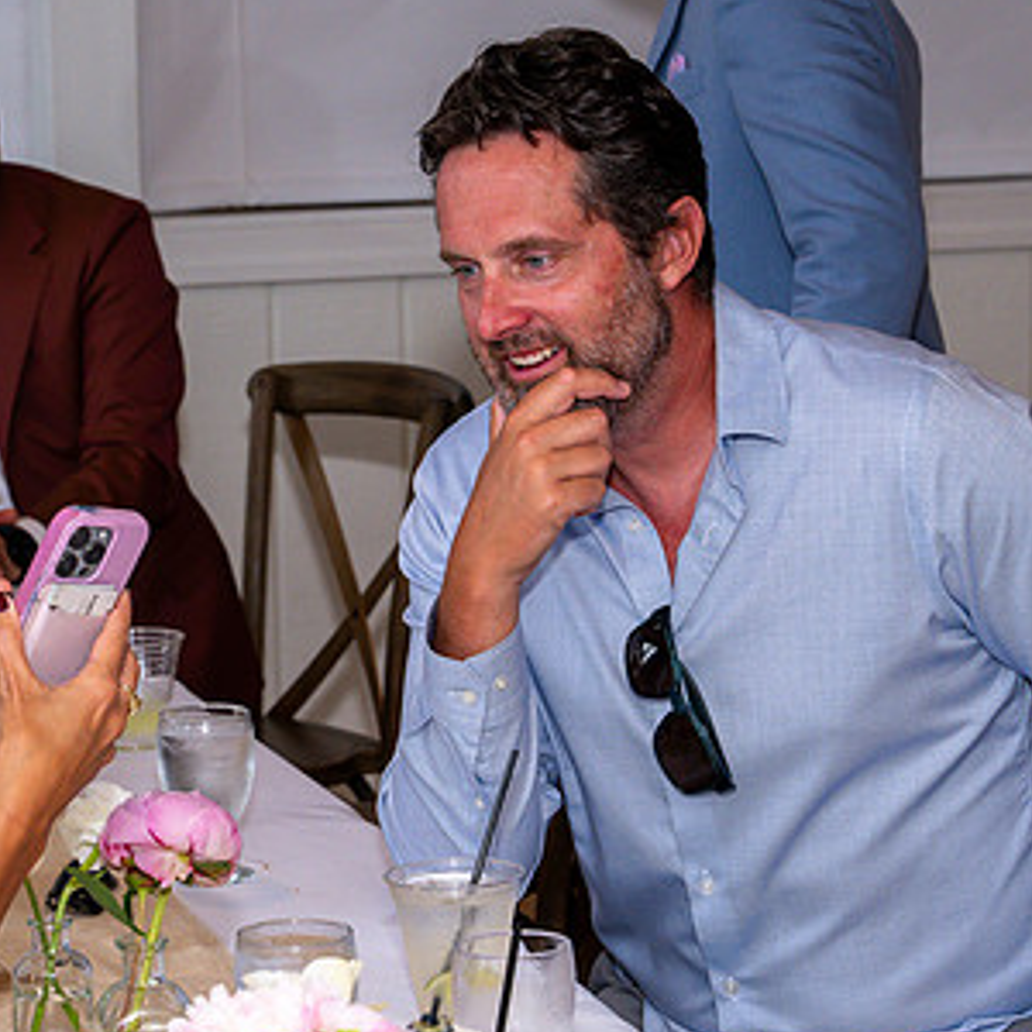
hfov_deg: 12.9
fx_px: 4553
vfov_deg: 12.9
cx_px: 401
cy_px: 608
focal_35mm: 135
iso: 800
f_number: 7.1
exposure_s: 1/250
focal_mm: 70
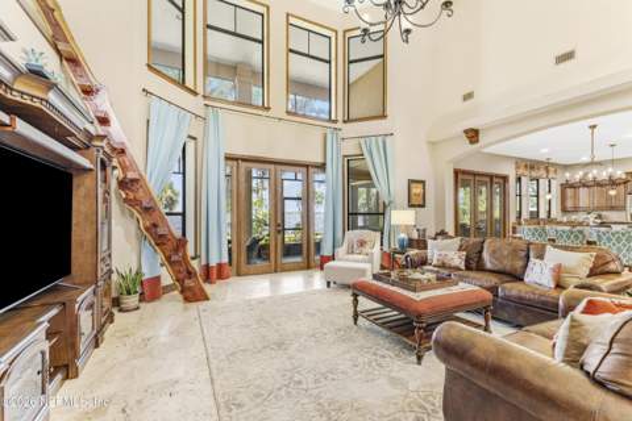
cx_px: 316
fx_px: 267
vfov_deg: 76.6
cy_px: 210
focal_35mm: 15
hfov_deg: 99.6
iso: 250
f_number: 9
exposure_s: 1/2
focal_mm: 15.2
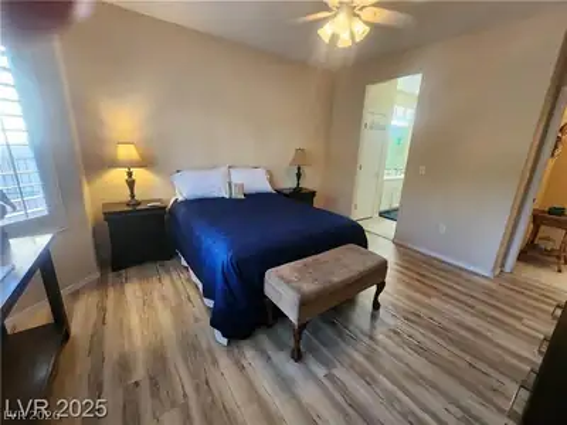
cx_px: 284
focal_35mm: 13
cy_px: 212
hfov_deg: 106.2
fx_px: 213
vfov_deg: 89.9
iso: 320
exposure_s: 1/60
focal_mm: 2.2
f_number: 2.2
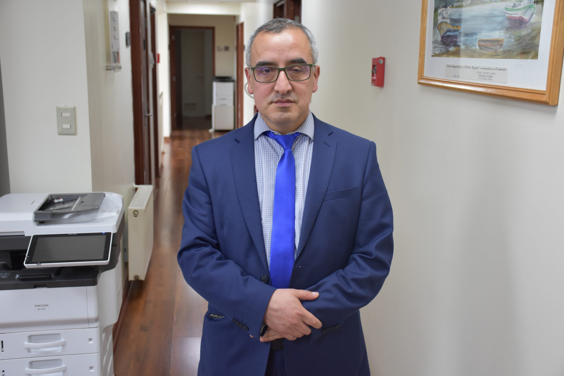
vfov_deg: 33.0
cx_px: 282
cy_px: 188
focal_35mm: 40
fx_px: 634
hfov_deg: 47.9
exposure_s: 1/60
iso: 1100
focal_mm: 27
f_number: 4
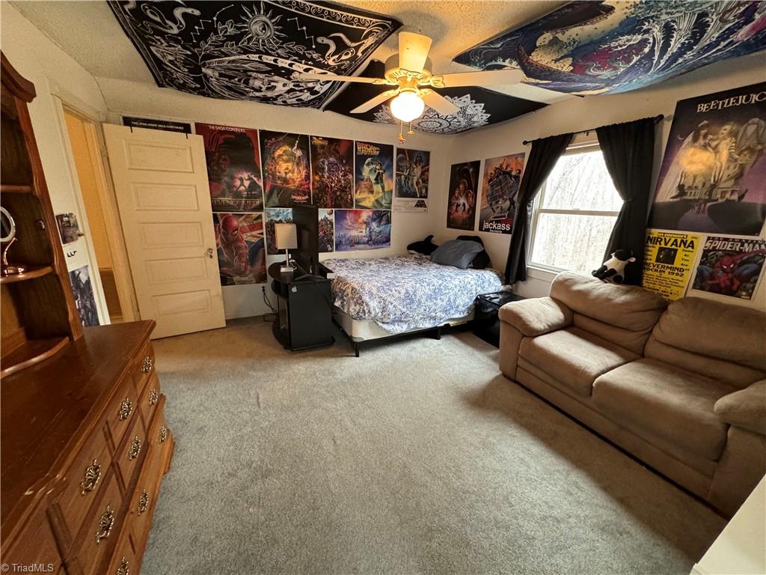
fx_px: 310
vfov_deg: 85.7
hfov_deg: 102.1
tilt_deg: -13.9
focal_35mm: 14
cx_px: 383
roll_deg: -0.6
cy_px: 288
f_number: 2.2
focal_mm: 2.22
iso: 500
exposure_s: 1/60
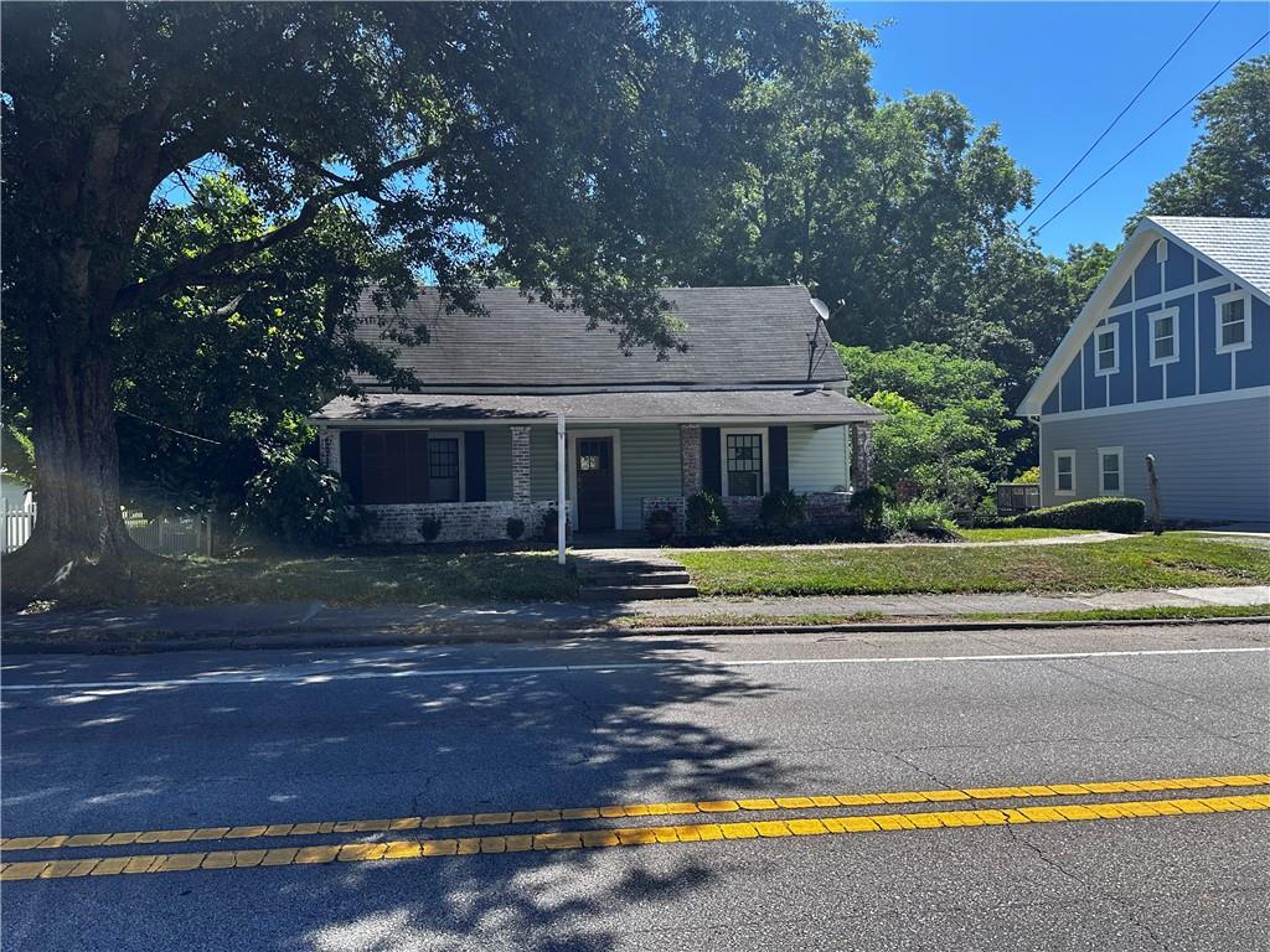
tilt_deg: +1.3
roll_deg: +1.1
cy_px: 476
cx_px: 635
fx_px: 881
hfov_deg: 71.6
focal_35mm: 24
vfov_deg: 56.8
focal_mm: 6.86
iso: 80
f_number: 1.78
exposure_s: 1/2252
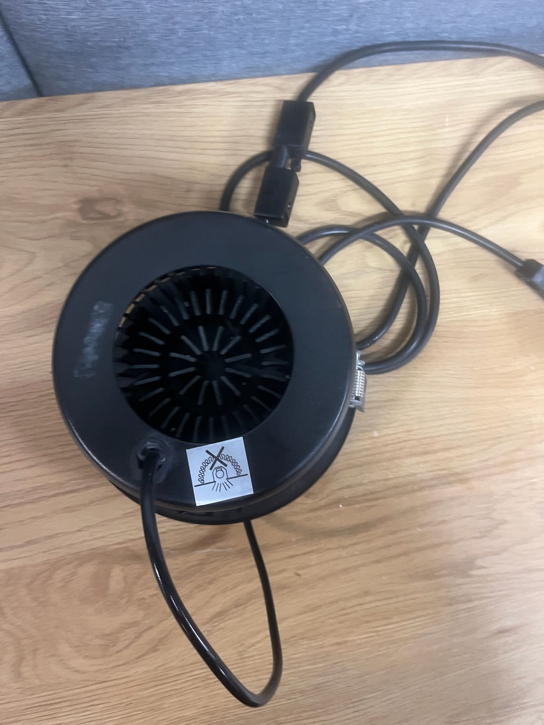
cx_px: 272
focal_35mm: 26
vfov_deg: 67.3
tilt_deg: -82.1
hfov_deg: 53.1
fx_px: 545
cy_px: 362
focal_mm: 5.1
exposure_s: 1/50
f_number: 1.6
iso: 320
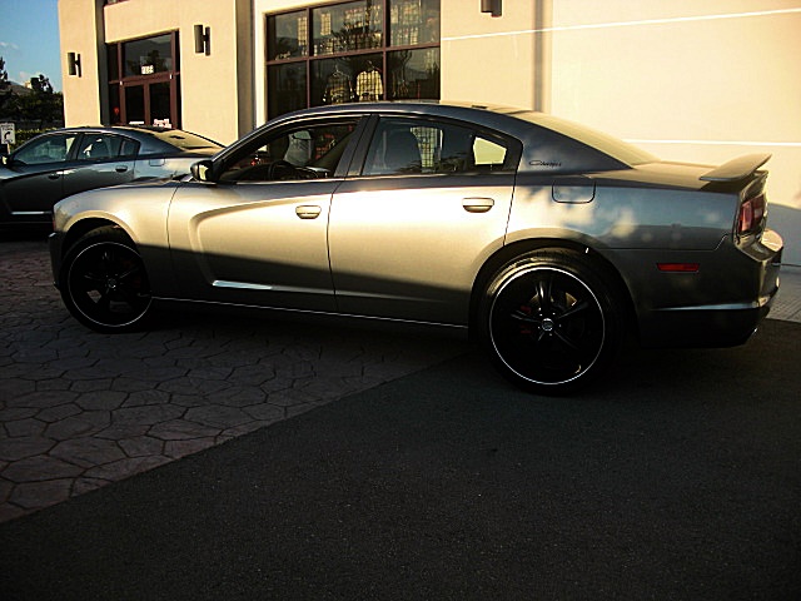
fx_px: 833
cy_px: 300
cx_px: 400
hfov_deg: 51.4
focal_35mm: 36
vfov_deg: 39.7
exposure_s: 1/500
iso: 50
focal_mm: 6.3
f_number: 2.8
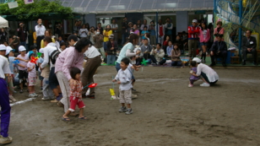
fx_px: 338
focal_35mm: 49
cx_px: 94
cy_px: 66
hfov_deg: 41.7
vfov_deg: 24.4
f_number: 6.7
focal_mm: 24
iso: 200
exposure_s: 1/125
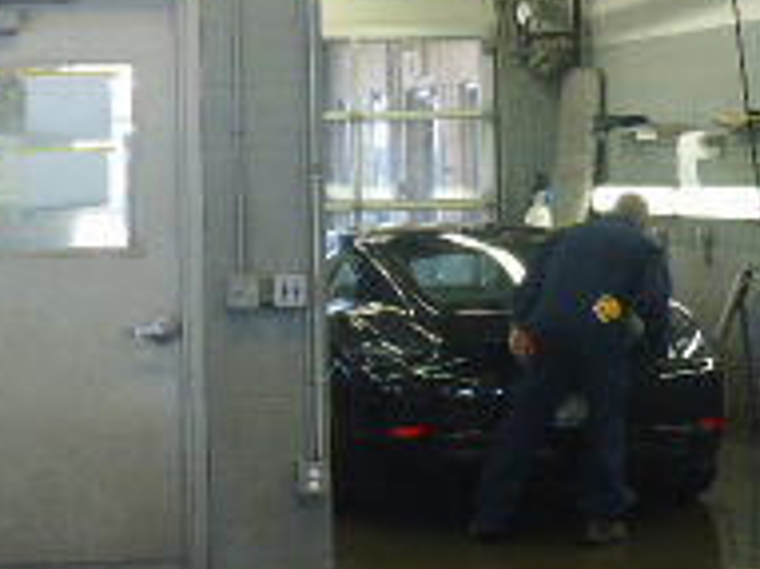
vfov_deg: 15.6
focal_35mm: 94
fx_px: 2062
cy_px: 99
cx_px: 36
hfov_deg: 20.3
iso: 125
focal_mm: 4.9
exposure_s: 1/60
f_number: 3.3
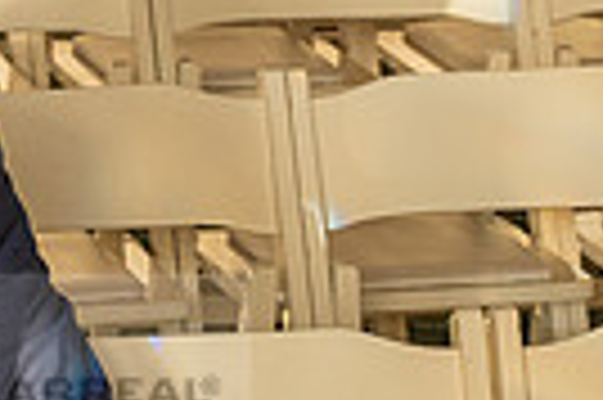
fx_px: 4567
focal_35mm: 273
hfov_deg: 7.5
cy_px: 380
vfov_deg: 5.0
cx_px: -130
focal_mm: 63
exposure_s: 1/200
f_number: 8
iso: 1000
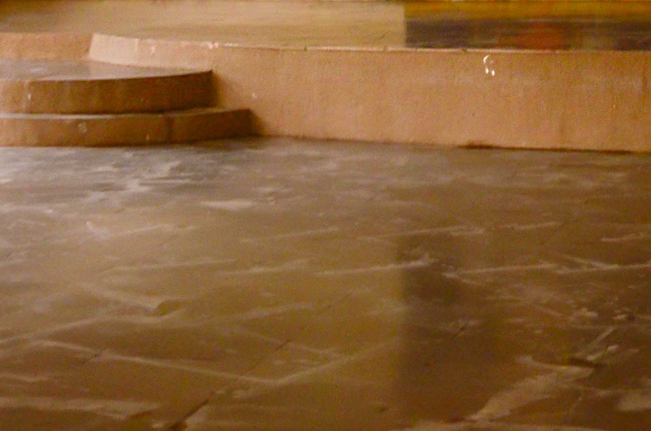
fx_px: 1815
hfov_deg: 18.9
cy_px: -179
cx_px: 828
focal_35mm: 101
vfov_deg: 12.9
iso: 1000
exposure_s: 1/125
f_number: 3.8
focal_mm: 21
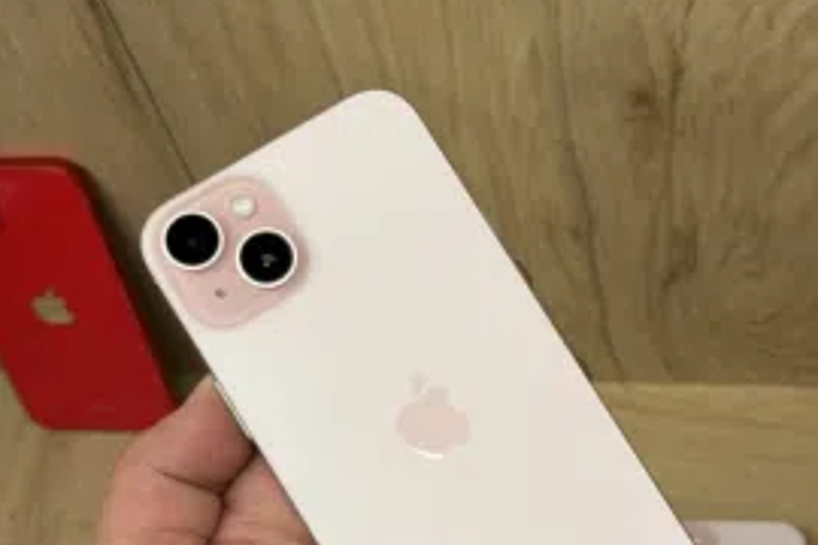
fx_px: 1681
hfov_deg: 27.3
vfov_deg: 18.4
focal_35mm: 74
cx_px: 448
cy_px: 309
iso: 80
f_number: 1.78
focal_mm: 6.76
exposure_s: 1/100
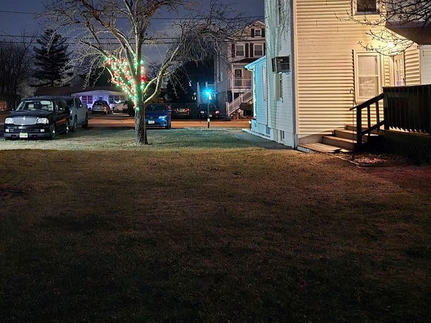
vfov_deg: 35.1
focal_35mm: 40
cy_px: 78
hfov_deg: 45.4
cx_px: 116
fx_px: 498
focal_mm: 6.3
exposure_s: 1/10
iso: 3200
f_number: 1.7
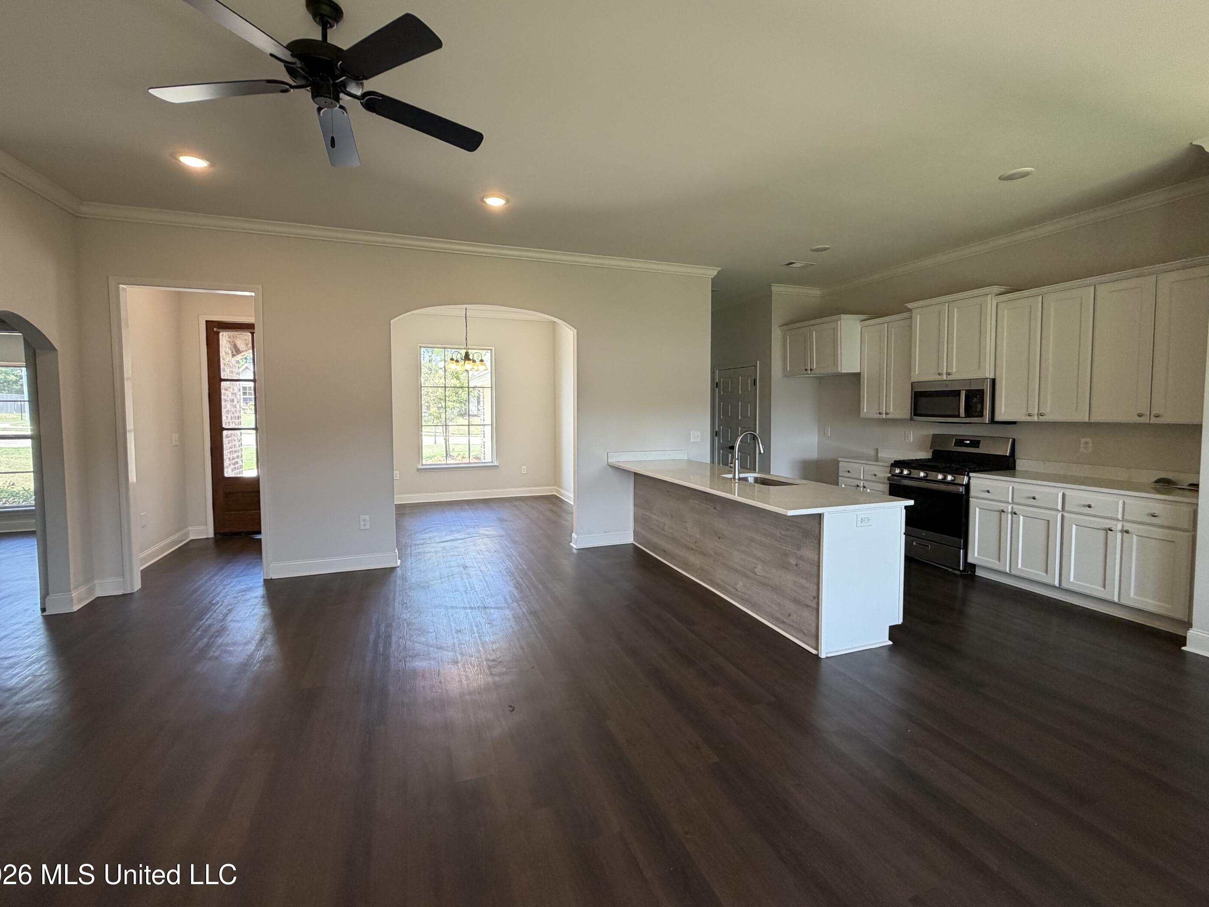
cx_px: 597
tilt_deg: -3.6
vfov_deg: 81.7
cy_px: 433
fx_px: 524
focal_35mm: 15
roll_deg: -0.2
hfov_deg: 98.2
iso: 200
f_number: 2.2
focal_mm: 2.22
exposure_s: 1/120
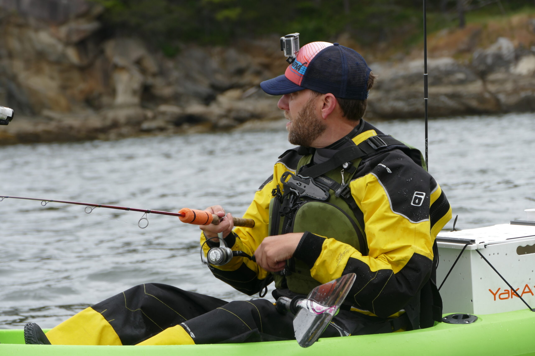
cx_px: 268
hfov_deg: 11.4
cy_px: 178
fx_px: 2675
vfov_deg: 7.6
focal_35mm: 180
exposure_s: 1/200
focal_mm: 65.81
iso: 125
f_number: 4
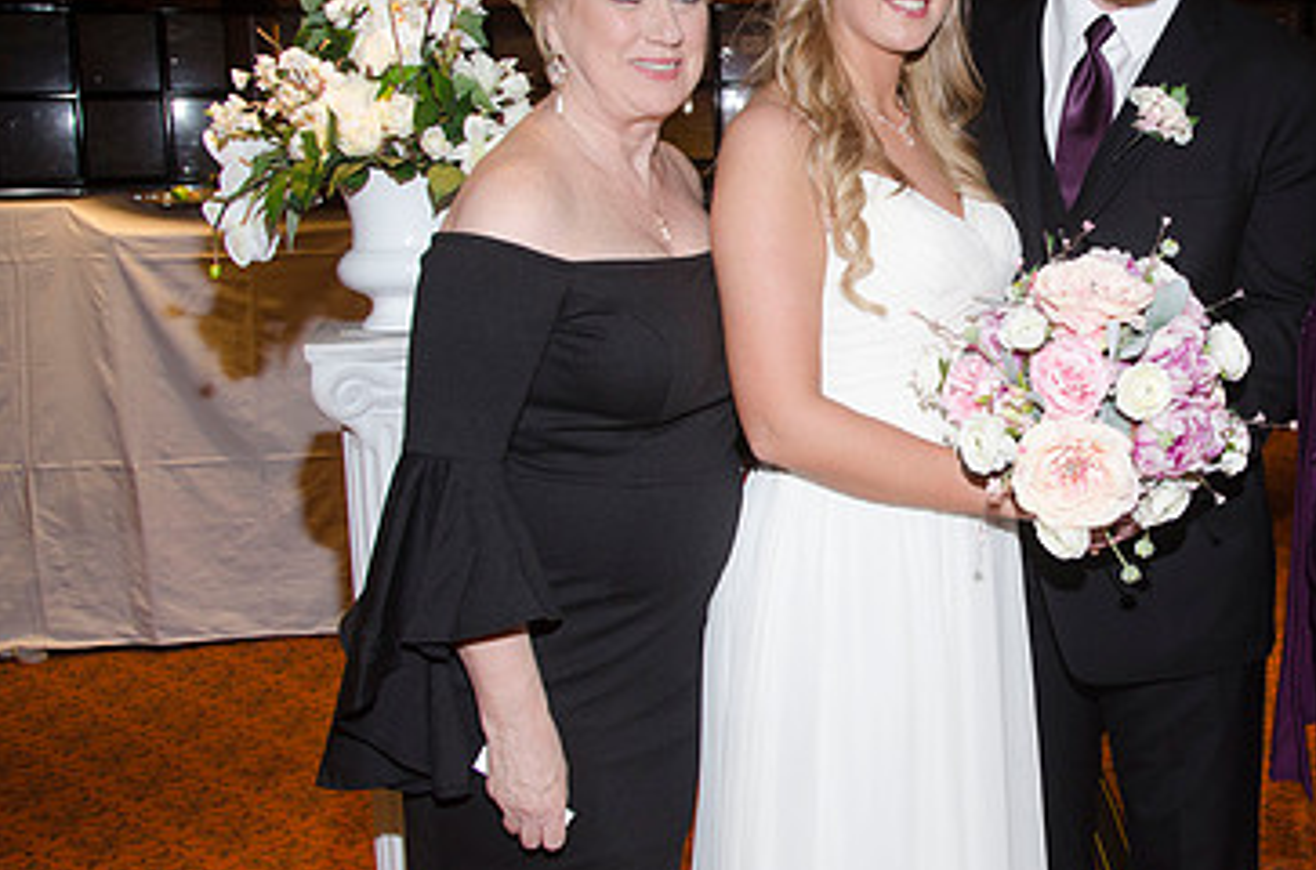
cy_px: 315
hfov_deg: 39.6
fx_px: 1750
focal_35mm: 48
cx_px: 1048
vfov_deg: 27.8
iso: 400
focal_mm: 20
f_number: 5.6
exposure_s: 1/60
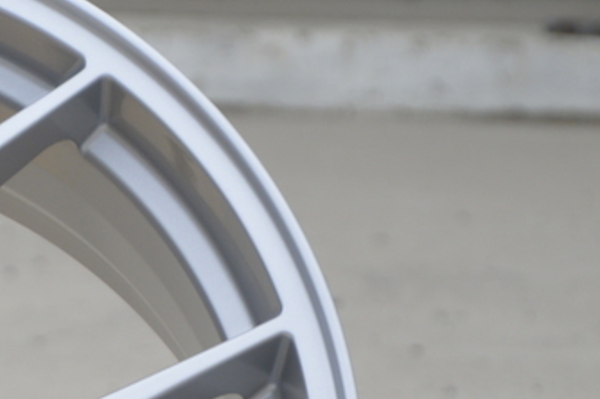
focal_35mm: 486
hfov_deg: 4.2
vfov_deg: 2.8
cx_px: -263
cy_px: 554
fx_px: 8092
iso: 110
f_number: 5.6
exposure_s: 1/125
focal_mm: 90
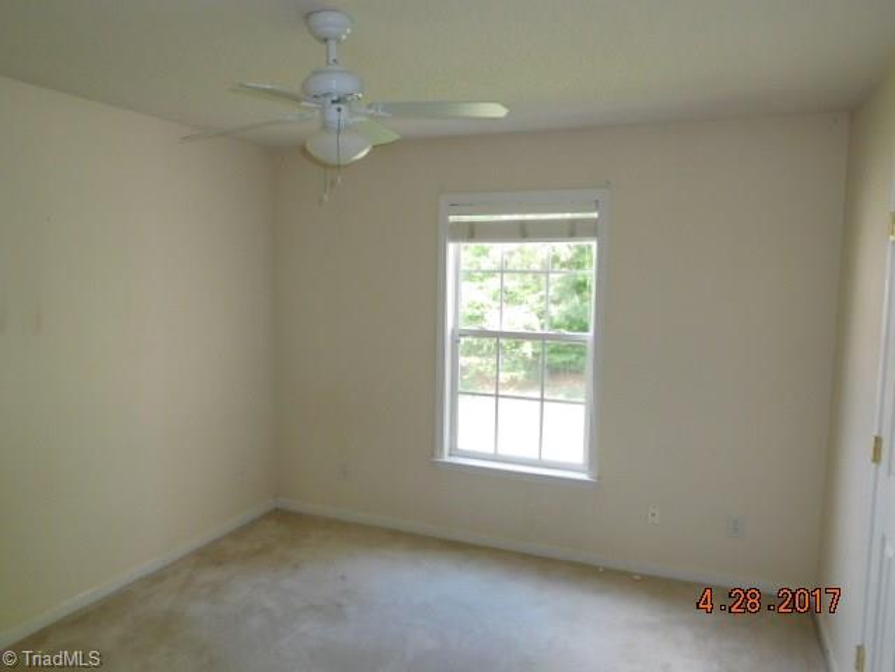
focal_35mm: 25
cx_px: 448
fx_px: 646
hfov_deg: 69.4
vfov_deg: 54.9
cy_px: 336
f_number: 3.4
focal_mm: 4.5
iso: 125
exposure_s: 1/30
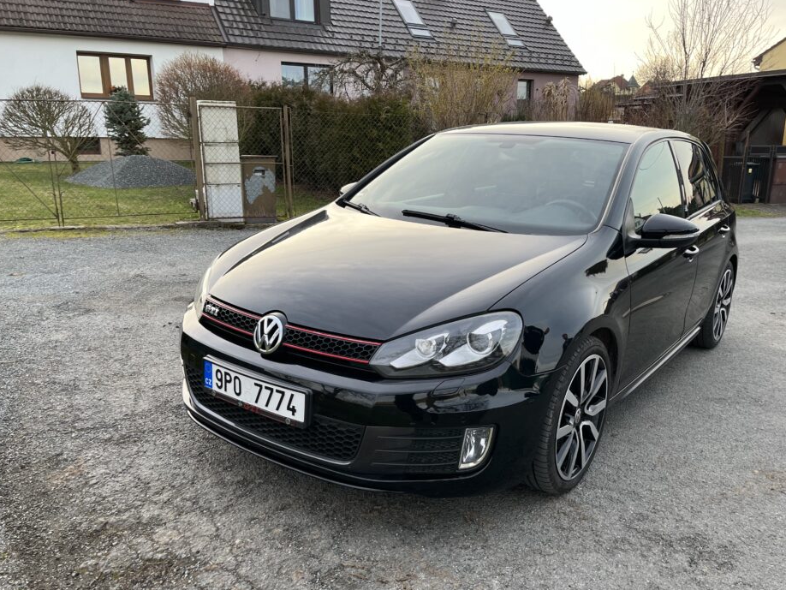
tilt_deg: -15.4
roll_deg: -1.2
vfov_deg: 48.2
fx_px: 659
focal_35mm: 29
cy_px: 319
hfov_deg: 61.5
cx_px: 430
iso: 40
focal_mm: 5.1
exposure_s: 1/121
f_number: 1.6
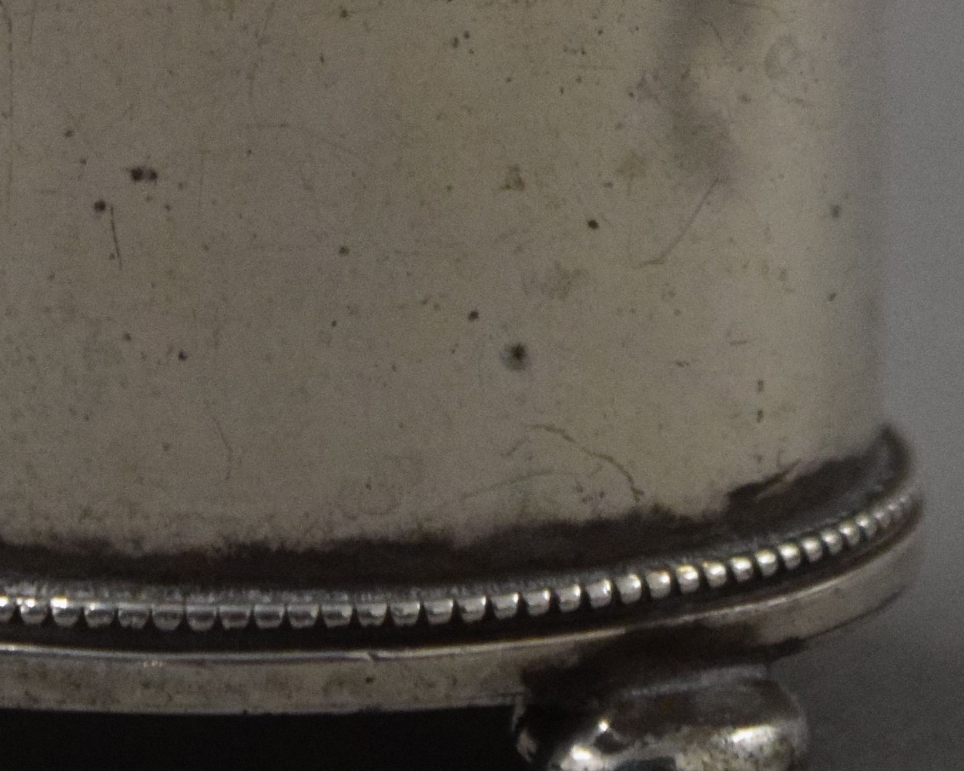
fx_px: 6861
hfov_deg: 8.0
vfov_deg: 6.4
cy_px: -376
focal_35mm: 240
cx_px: 233
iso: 2800
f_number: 5.6
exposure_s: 1/125
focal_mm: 55
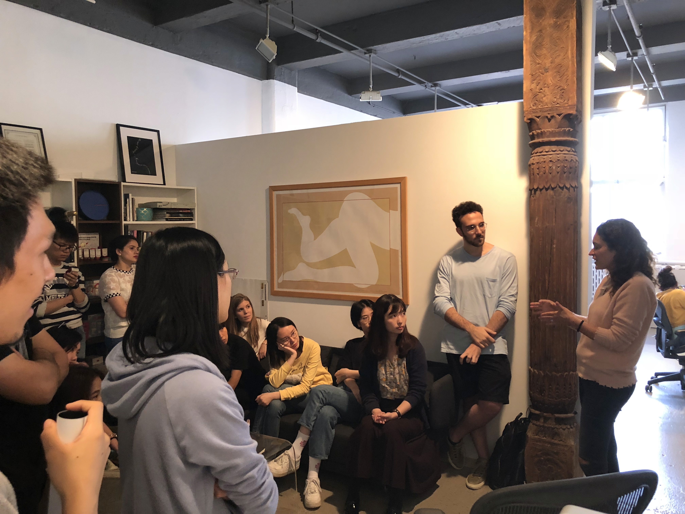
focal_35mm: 28
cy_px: 257
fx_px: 554
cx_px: 342
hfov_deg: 63.4
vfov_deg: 49.7
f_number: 1.8
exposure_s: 1/15
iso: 64
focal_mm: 3.99
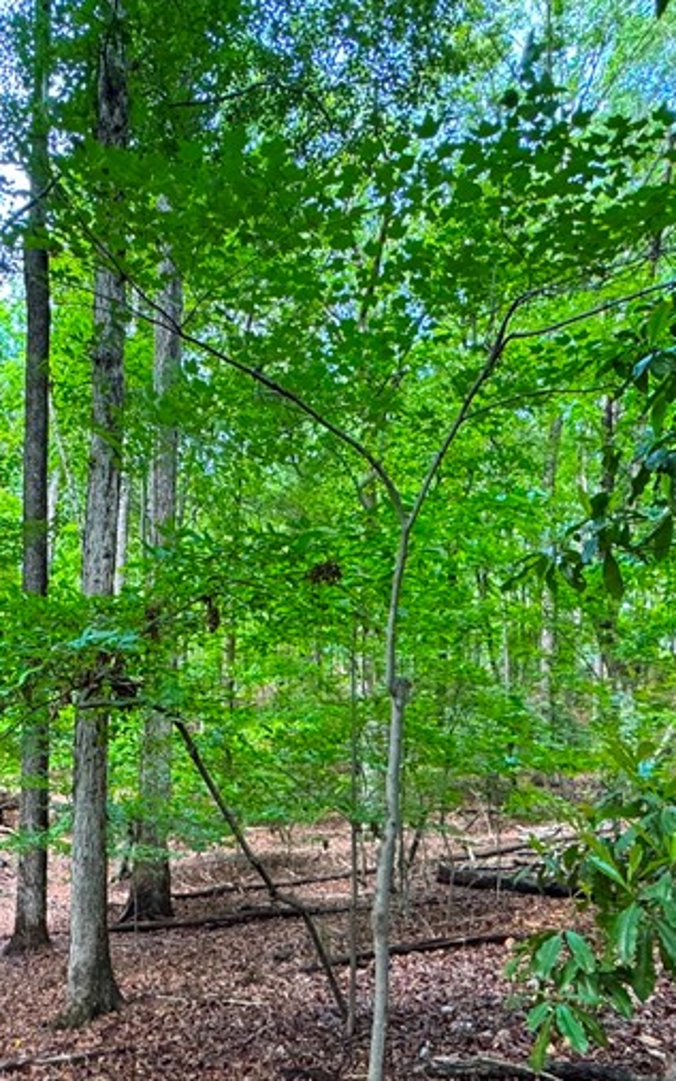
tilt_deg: +0.4
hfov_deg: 38.4
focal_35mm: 30
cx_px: 43
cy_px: 706
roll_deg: -1.4
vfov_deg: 61.6
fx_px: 884
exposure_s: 1/99
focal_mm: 2.22
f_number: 2.2
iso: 200
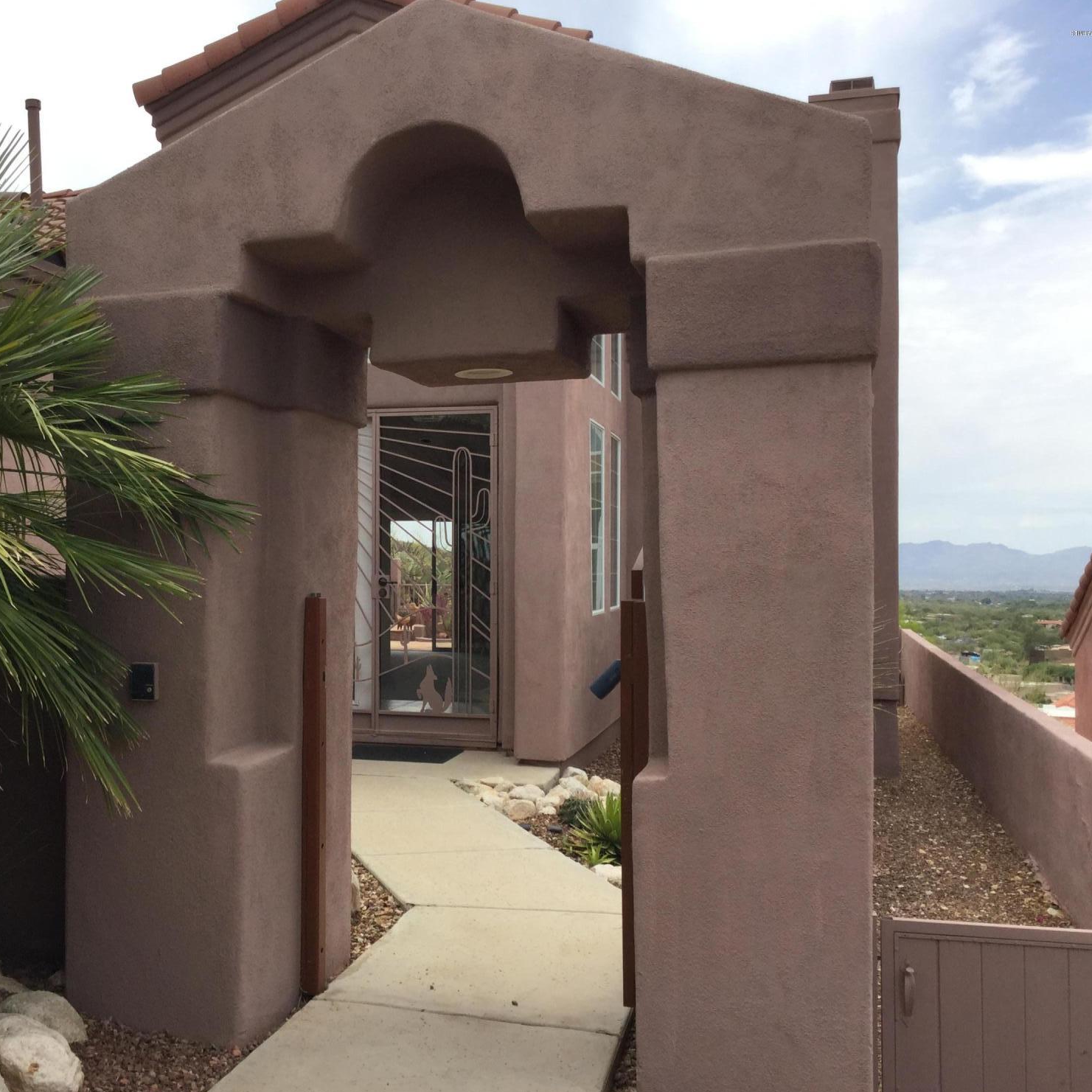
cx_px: 380
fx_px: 1321
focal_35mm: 37
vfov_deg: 44.9
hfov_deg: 44.4
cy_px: 552
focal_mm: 3.3
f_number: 2.4
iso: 25
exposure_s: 1/936
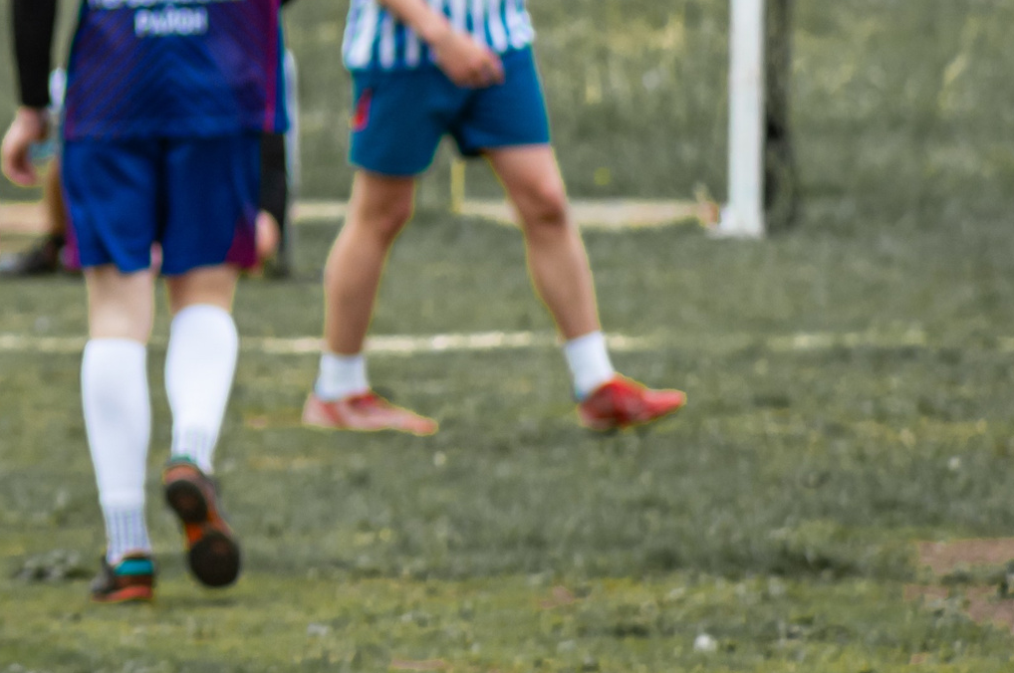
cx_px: -145
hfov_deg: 3.8
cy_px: -71
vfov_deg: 2.5
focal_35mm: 540
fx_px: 15190
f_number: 5.6
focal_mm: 135
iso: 200
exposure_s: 1/400
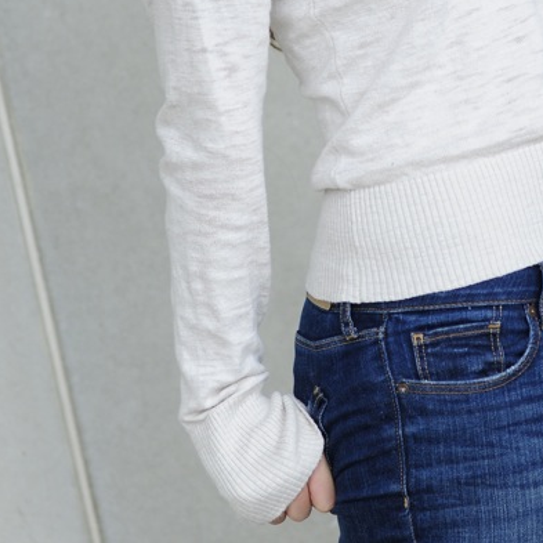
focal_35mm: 249
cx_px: 321
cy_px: -79
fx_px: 4419
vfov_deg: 7.0
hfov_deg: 7.0
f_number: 2.8
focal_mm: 85
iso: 200
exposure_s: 1/160
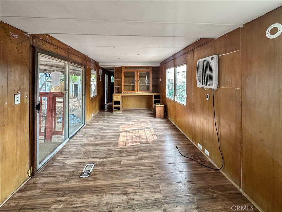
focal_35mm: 14
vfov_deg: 85.7
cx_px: 141
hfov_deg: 102.1
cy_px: 106
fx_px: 114
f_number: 2.2
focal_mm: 2.22
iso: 100
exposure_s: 1/100
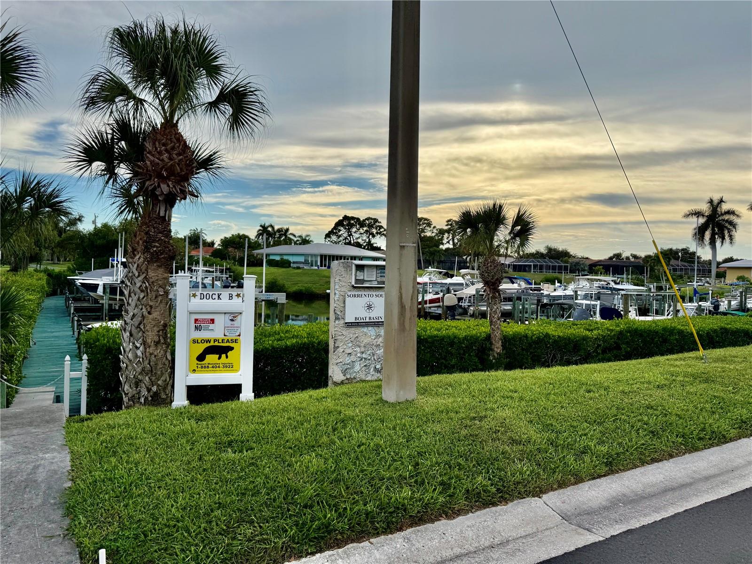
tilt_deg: -0.9
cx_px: 376
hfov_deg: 71.6
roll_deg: -1.1
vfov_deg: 56.8
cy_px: 282
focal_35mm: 24
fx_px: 521
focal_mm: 6.76
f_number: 1.78
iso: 80
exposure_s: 1/4975
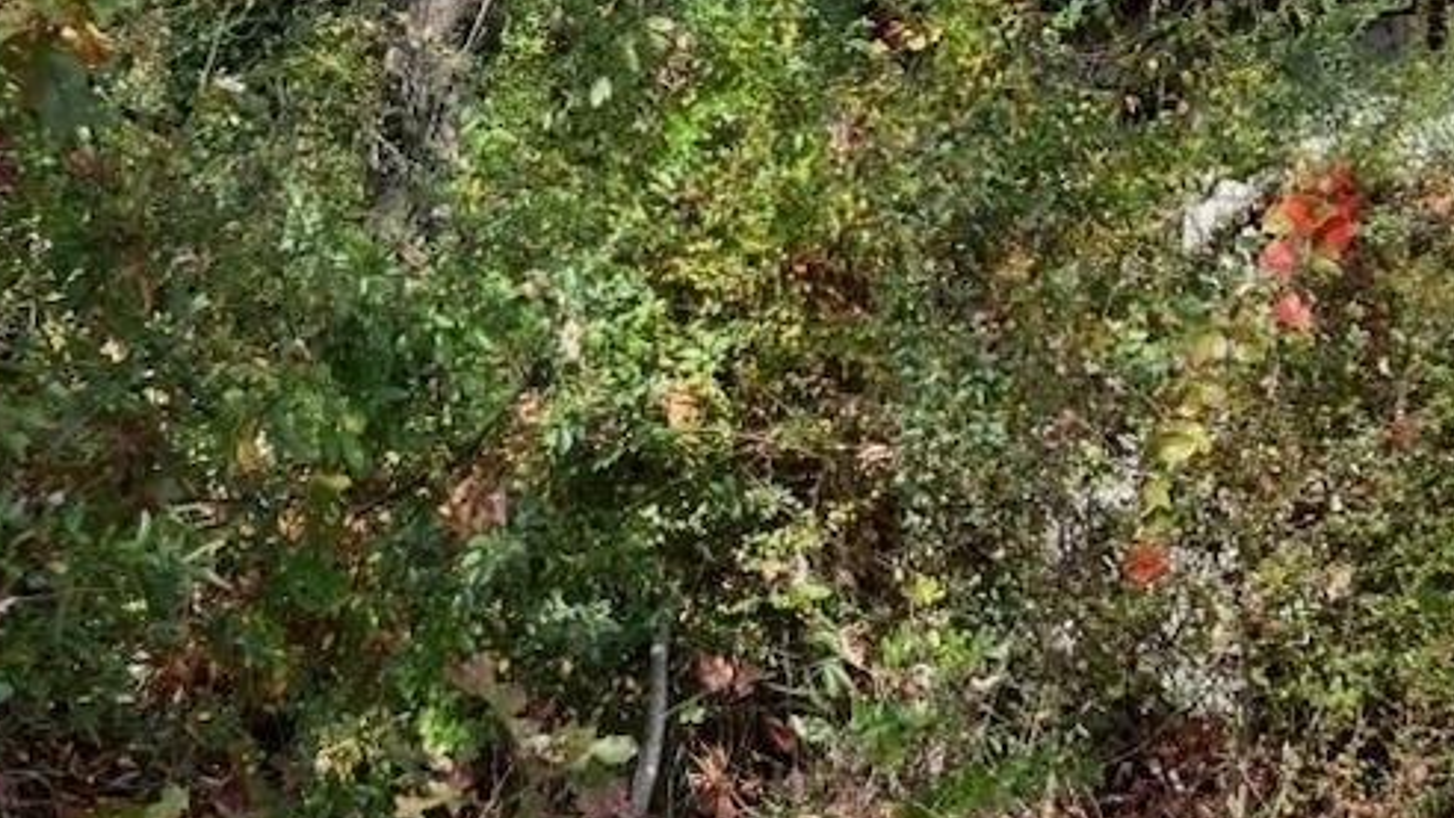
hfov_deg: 35.4
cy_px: 242
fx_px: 2275
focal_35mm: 59
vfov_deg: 20.3
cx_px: 712
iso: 50
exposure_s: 1/1266
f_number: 1.5
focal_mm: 5.7
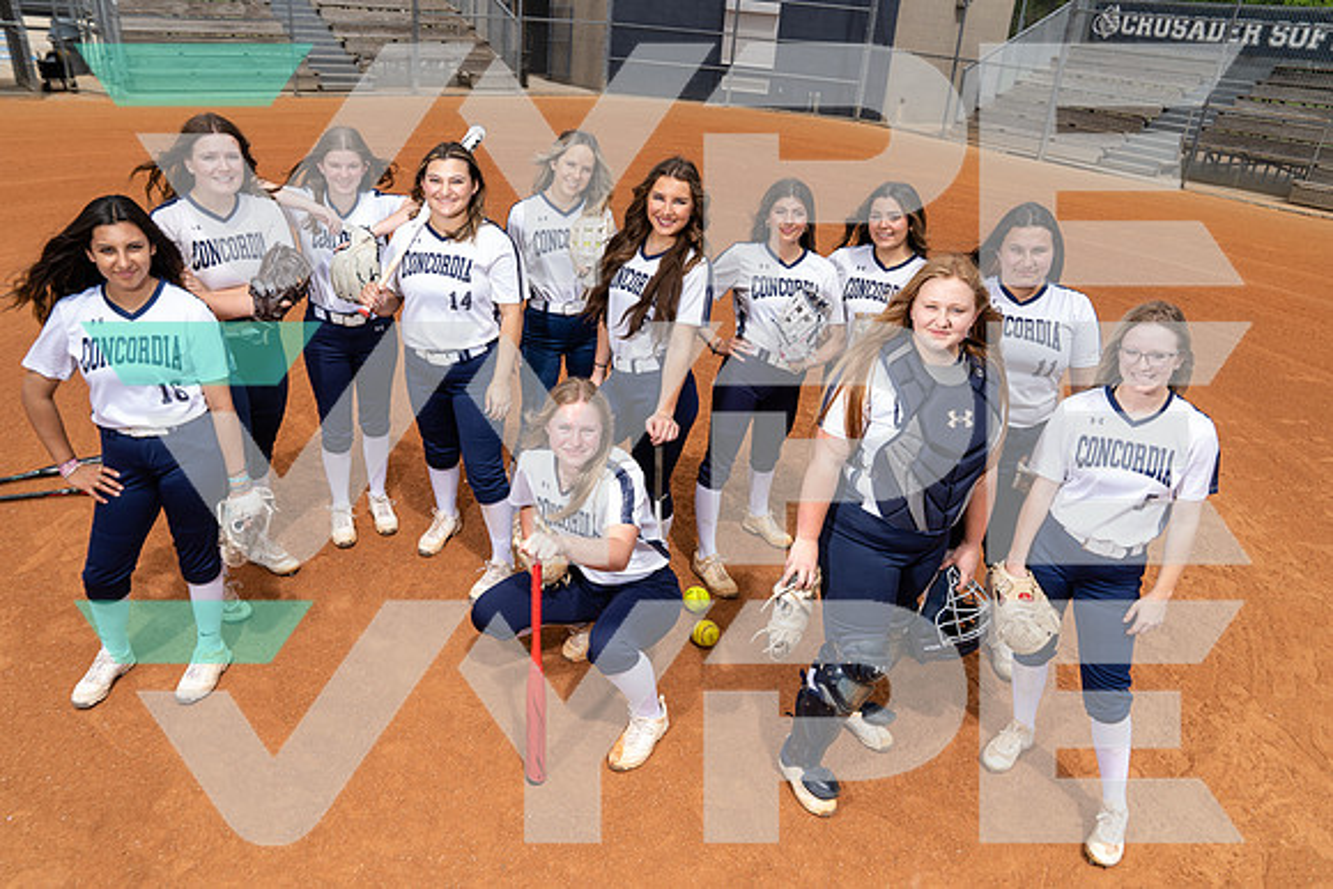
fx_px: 889
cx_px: 666
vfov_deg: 53.2
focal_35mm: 24
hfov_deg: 73.7
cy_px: 444
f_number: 6.3
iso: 100
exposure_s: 1/250
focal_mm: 24
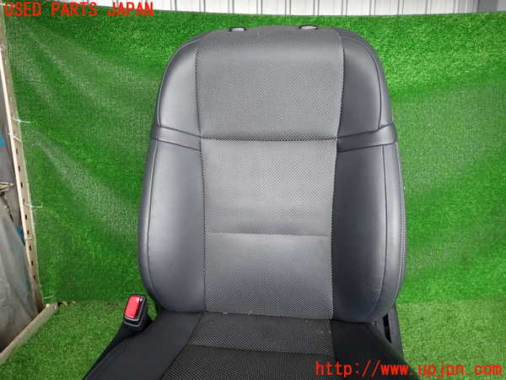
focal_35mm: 25
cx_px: 253
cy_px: 190
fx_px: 365
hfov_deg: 69.4
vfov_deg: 54.9
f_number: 2
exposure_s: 1/100
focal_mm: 4.5
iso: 200
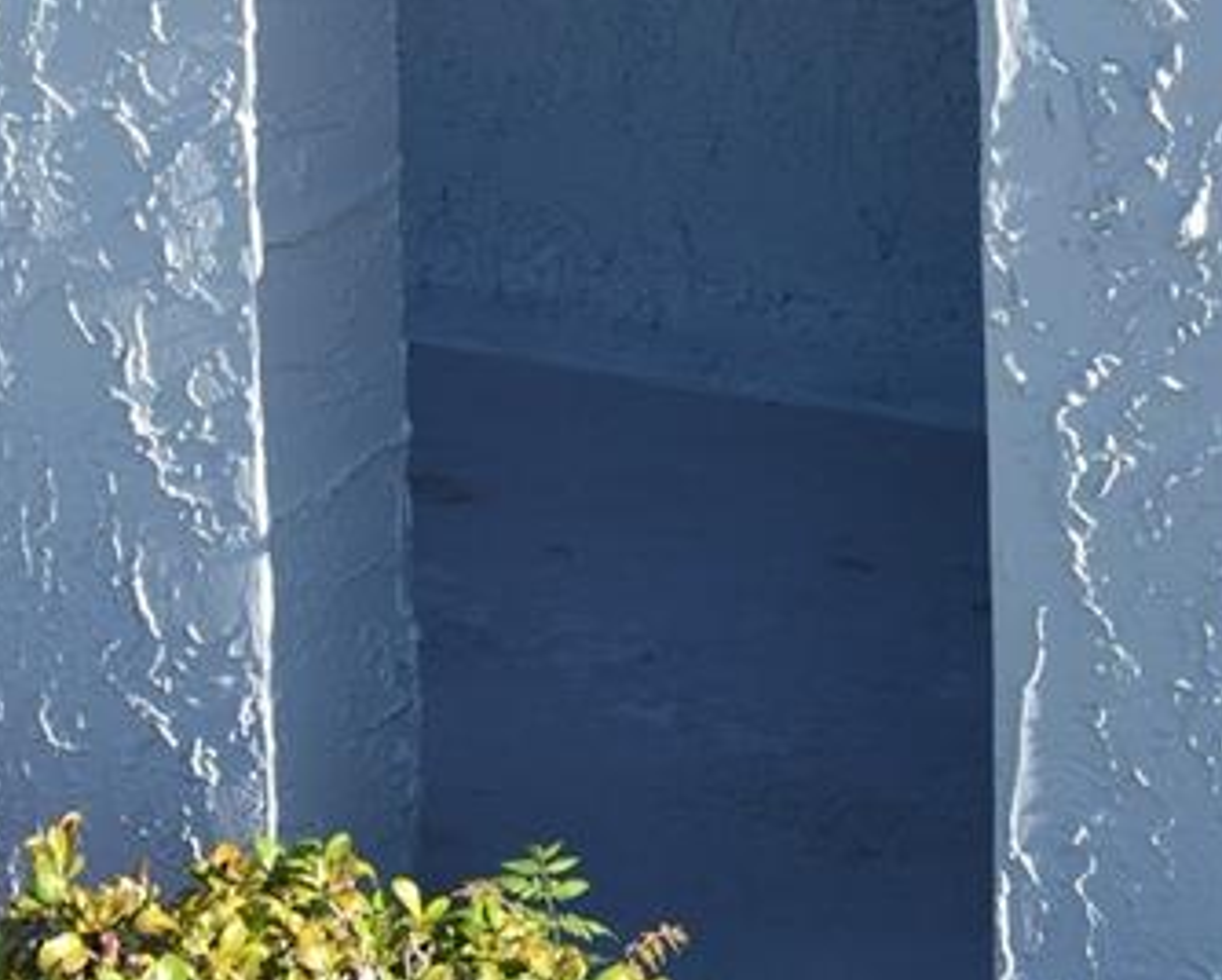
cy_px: -501
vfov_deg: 14.3
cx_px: -203
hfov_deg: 18.1
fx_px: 3657
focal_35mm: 101
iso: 100
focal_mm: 20
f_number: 5.6
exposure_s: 1/125
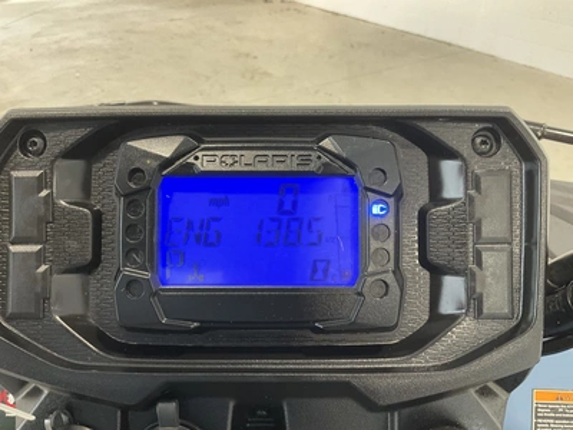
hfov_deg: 61.7
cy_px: 215
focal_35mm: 29
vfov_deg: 48.2
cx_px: 286
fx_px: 480
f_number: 1.8
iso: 100
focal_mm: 3
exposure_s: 1/60
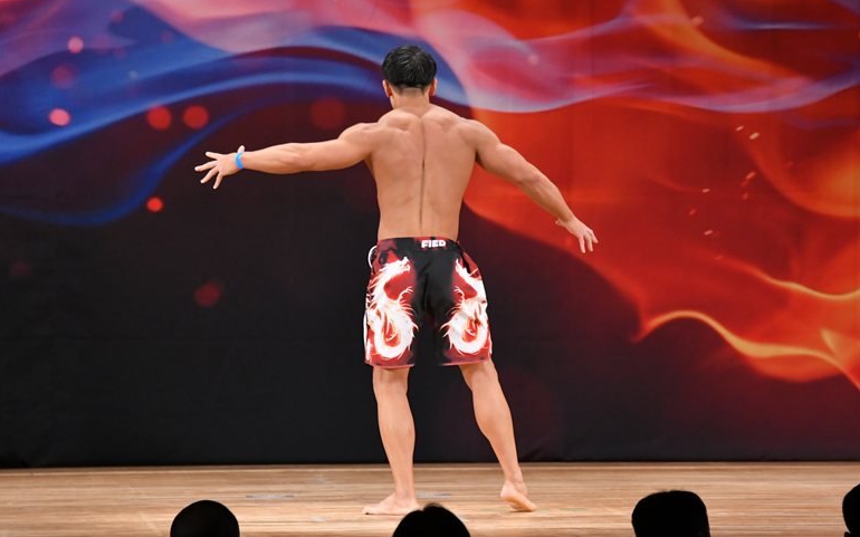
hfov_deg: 8.5
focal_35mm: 246
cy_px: 278
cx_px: 428
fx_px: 5765
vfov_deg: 5.3
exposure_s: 1/400
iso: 3200
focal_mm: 160
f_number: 5.6
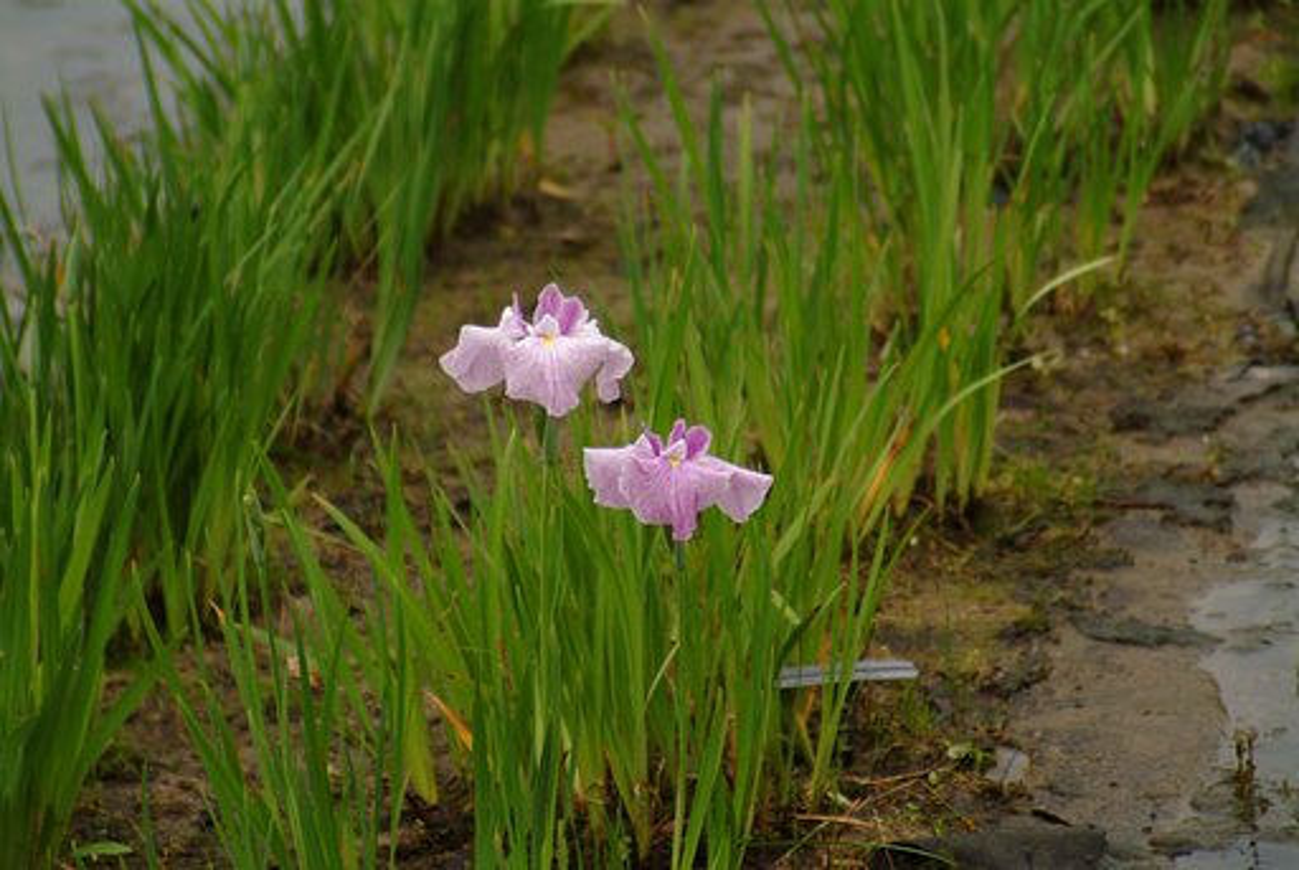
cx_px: 650
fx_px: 10840
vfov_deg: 4.6
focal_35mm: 300
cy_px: 435
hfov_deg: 6.9
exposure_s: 1/350
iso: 400
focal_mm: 200
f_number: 5.6
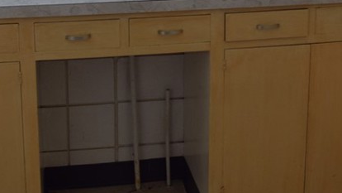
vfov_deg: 16.2
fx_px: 635
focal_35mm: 70
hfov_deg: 30.1
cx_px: 171
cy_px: -64
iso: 400
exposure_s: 1/80
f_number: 4.5
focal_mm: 18
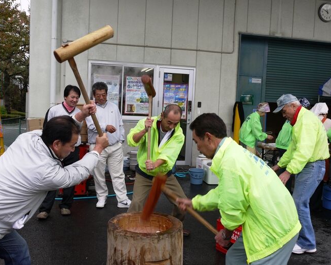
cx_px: 152
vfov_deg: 39.2
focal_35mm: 38
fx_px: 372
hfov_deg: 47.9
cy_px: 132
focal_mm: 18
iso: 100
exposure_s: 1/160
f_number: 5.6
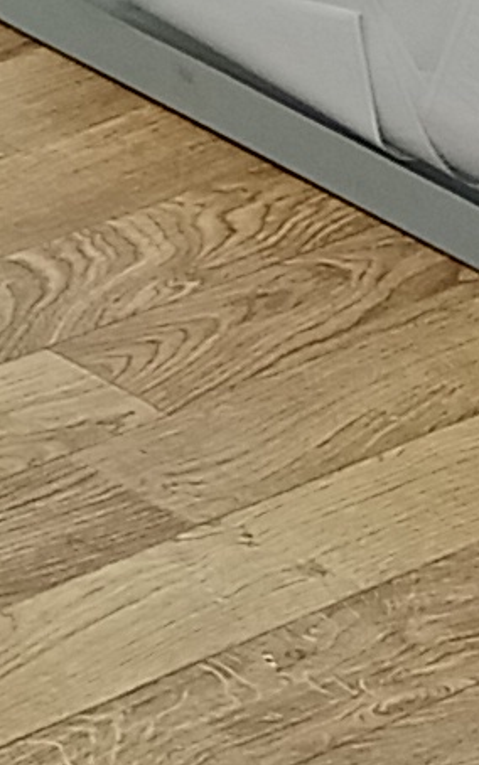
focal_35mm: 269
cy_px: -1875
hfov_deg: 4.3
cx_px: -1903
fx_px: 5615
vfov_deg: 6.7
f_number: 1.79
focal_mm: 4.71
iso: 158
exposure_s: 1/33.3
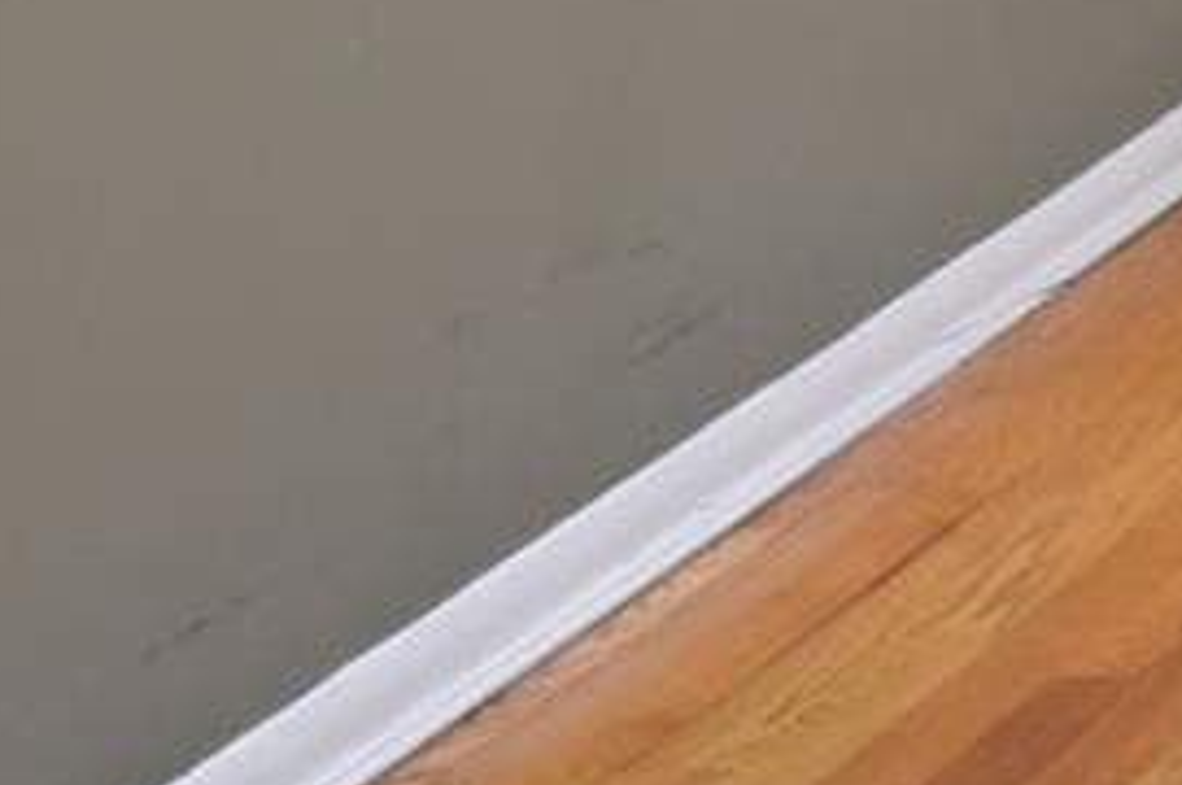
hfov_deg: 11.1
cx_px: 3454
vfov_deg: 9.4
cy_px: -1311
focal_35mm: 125
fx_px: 4092
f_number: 11
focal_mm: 11
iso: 640
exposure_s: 1/15
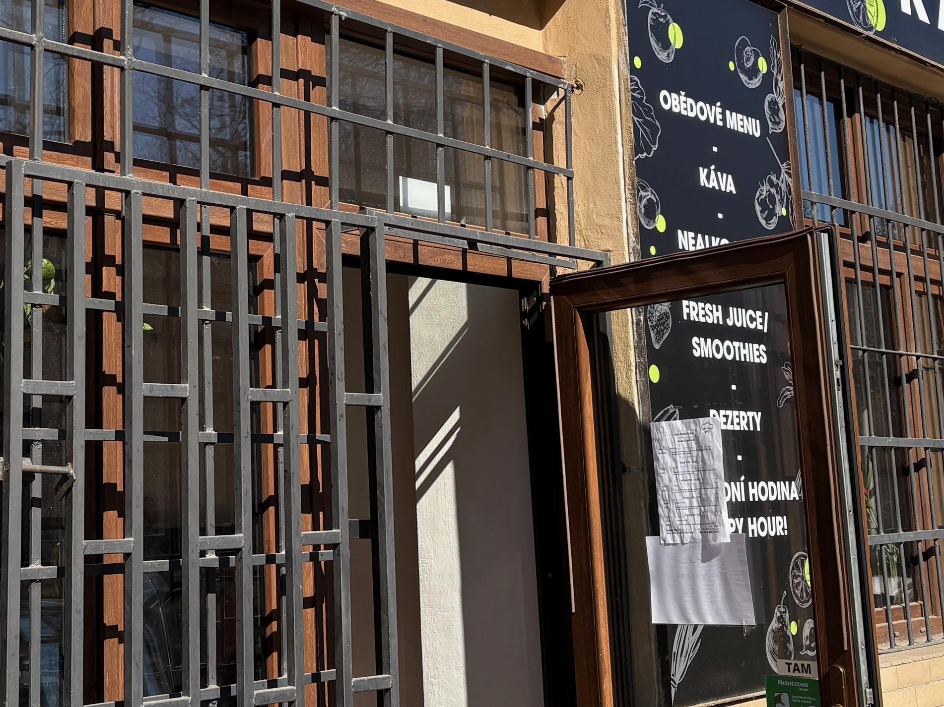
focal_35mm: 56
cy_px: 256
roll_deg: +2.2
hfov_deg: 34.1
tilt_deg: +9.3
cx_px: 320
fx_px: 1527
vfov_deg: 26.0
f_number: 1.6
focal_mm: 5.96
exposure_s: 1/2985
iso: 50
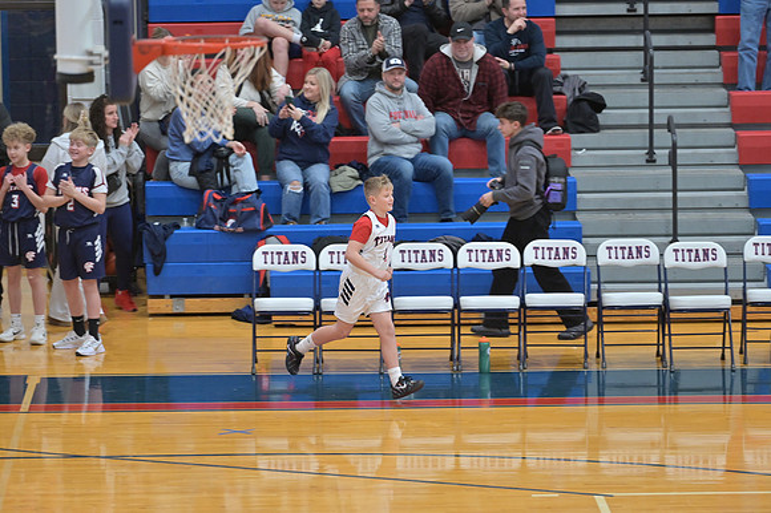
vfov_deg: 6.9
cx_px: 386
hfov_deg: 10.3
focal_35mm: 200
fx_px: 4281
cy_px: 256
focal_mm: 200
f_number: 4.5
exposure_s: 1/400
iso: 2800
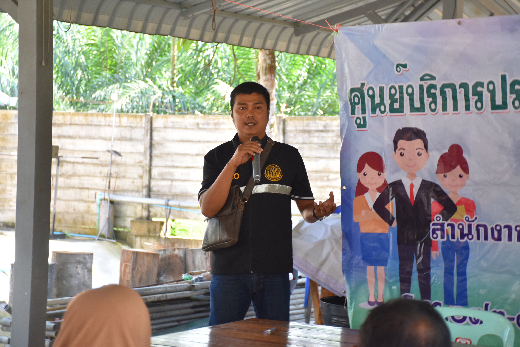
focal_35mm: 93
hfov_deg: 21.9
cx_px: 260
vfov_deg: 14.7
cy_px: 174
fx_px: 1344
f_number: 5.6
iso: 400
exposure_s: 1/125
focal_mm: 62
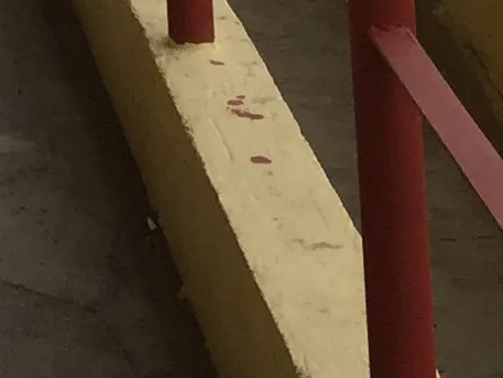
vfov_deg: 6.6
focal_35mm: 207
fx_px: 3009
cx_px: -525
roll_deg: +3.3
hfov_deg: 9.0
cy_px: -728
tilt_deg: -2.2
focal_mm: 4.15
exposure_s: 1/1364
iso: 32
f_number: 2.2
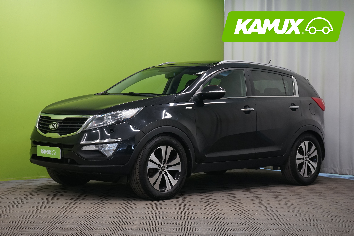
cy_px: 118
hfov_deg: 30.1
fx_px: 659
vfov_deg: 20.3
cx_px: 177
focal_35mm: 67
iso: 1250
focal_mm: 67
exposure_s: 1/25
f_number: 7.1
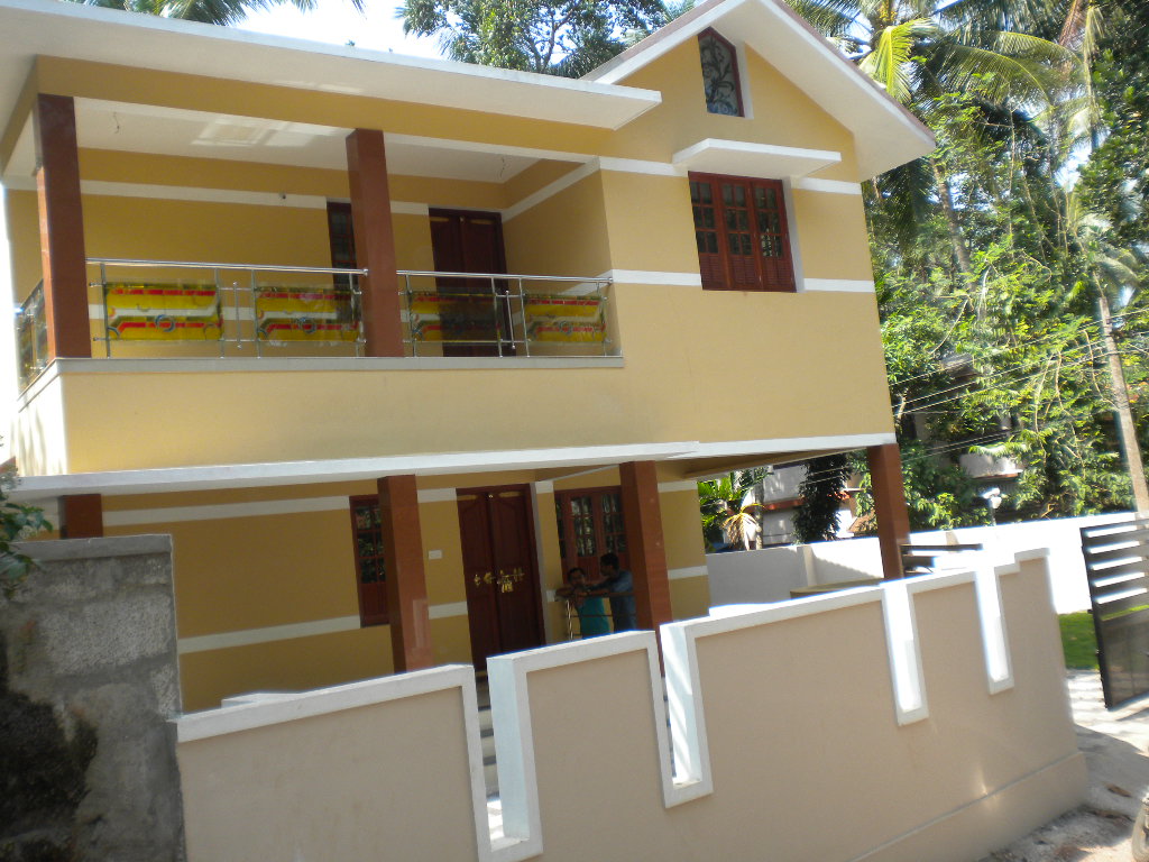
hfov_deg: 52.6
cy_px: 431
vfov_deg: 40.7
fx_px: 1162
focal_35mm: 35
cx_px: 574
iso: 113
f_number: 4.6
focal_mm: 6.3
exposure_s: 1/208
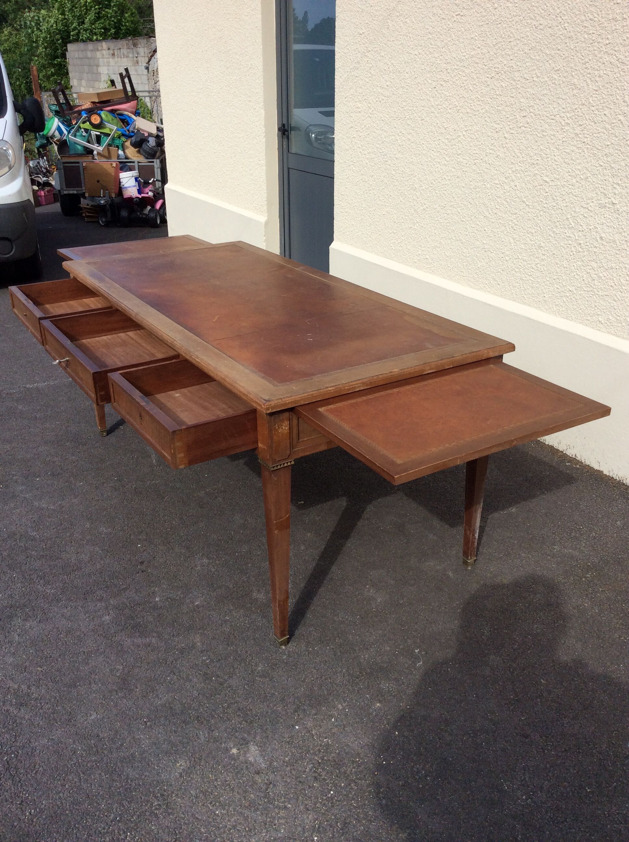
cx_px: 314
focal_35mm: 32
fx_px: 777
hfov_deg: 44.1
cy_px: 421
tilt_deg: -24.8
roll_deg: -0.5
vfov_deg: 56.9
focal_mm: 3.3
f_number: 2.4
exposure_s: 1/1362
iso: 32
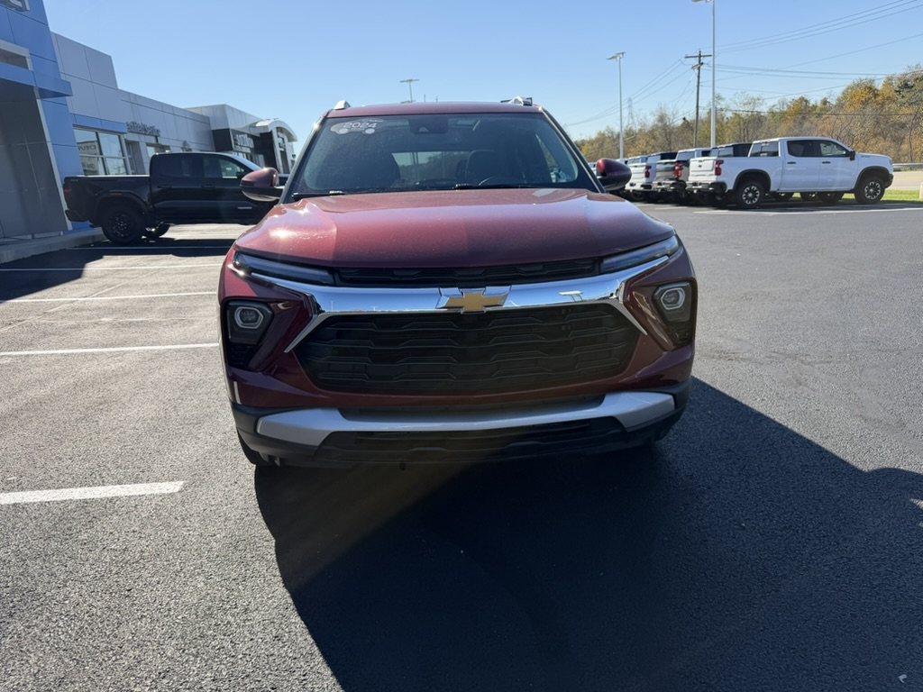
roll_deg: +7.8
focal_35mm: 24
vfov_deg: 56.8
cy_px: 346
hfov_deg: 71.6
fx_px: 640
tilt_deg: -15.1
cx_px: 462
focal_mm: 6.76
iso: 100
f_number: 1.78
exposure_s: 1/3279
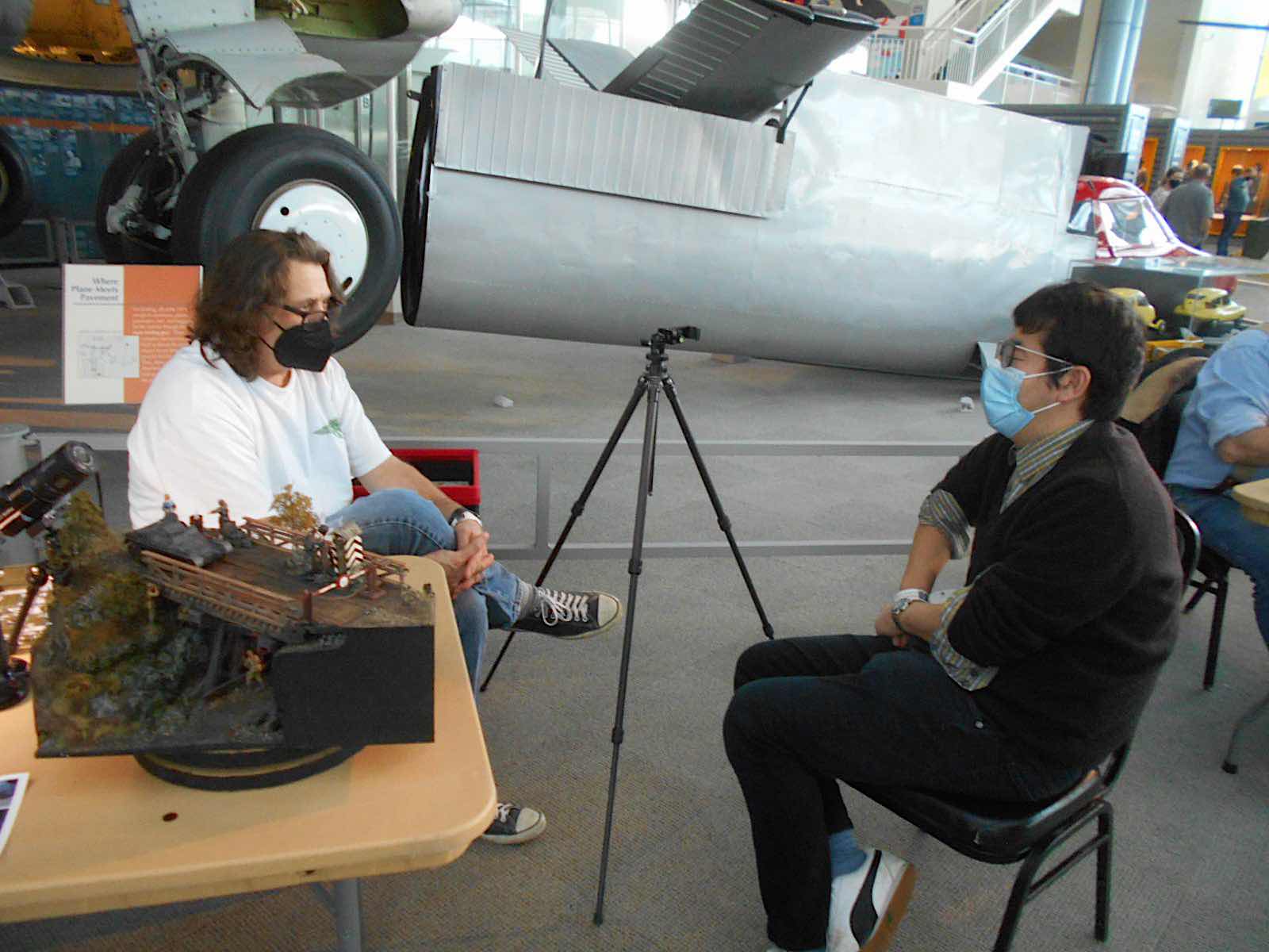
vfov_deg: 53.1
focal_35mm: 26
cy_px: 476
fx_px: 953
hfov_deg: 67.3
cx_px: 634
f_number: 3.2
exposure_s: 1/30
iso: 400
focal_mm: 4.6
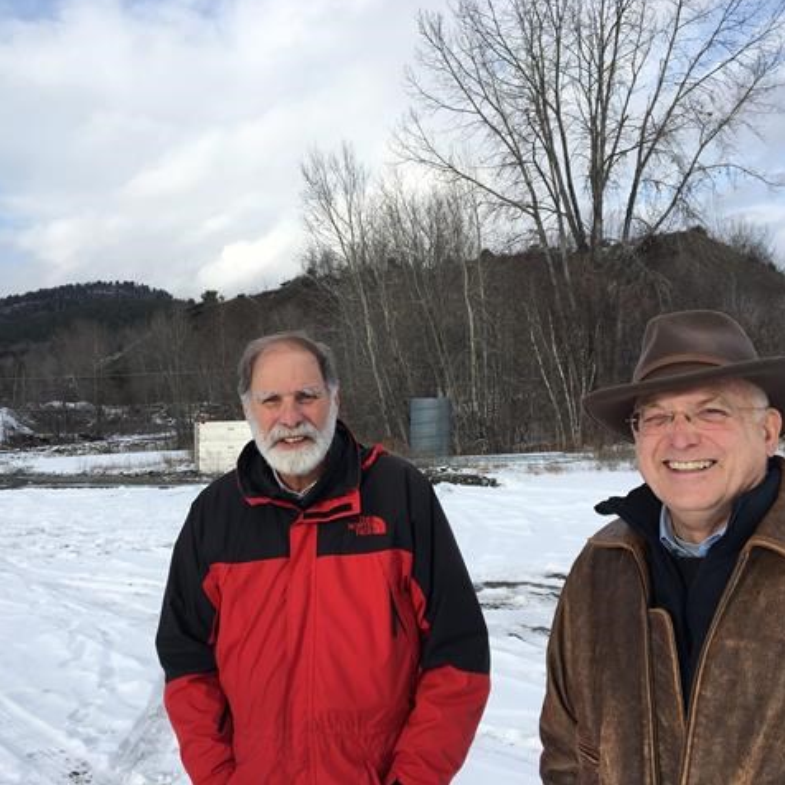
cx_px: 364
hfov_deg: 47.2
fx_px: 898
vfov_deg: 47.2
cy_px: 384
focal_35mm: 35
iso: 25
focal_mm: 4.15
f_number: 2.2
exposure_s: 1/905
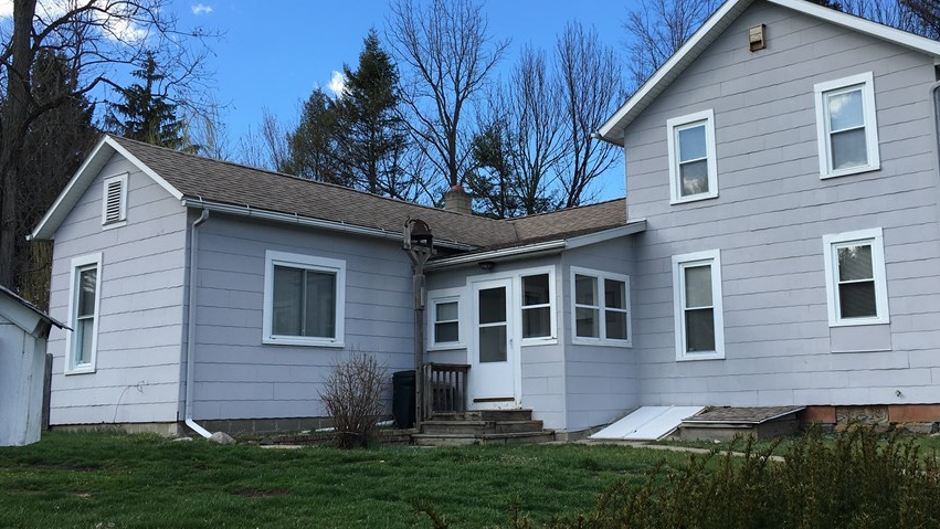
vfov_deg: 31.2
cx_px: 545
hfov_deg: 52.6
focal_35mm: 38
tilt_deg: +9.3
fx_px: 947
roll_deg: +2.0
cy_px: 255
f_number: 2.2
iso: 25
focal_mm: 4.15
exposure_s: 1/630
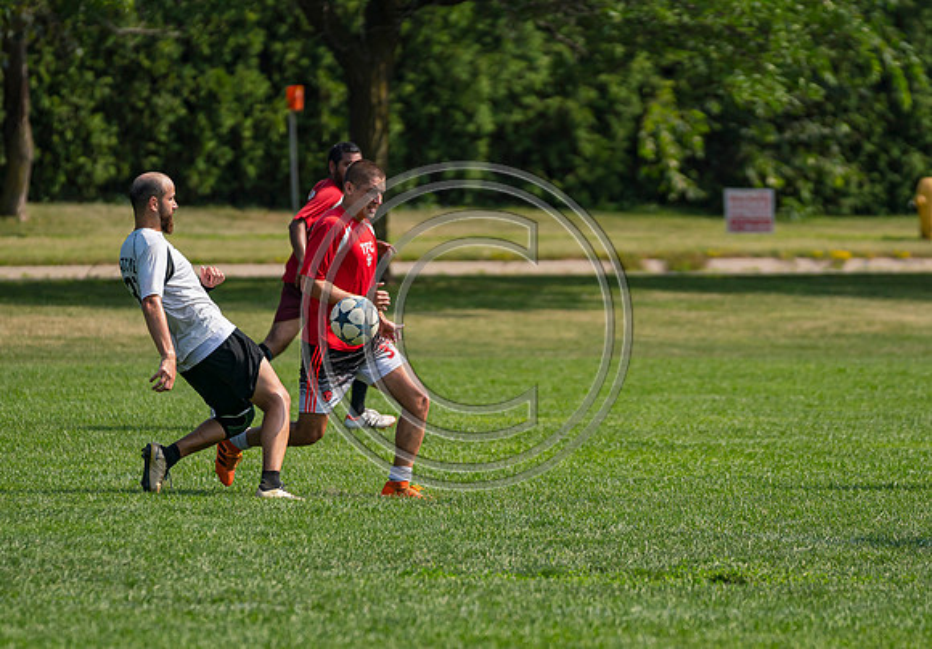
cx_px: 536
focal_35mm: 380
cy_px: 334
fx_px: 9976
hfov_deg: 5.3
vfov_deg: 3.7
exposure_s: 1/6400
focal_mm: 200
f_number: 2.8
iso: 400
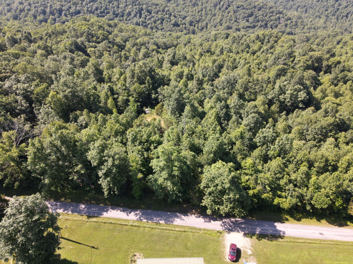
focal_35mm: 24
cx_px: 176
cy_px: 132
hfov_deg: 71.6
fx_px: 245
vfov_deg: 56.8
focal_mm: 4.5
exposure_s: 1/15
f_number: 2.8
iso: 130
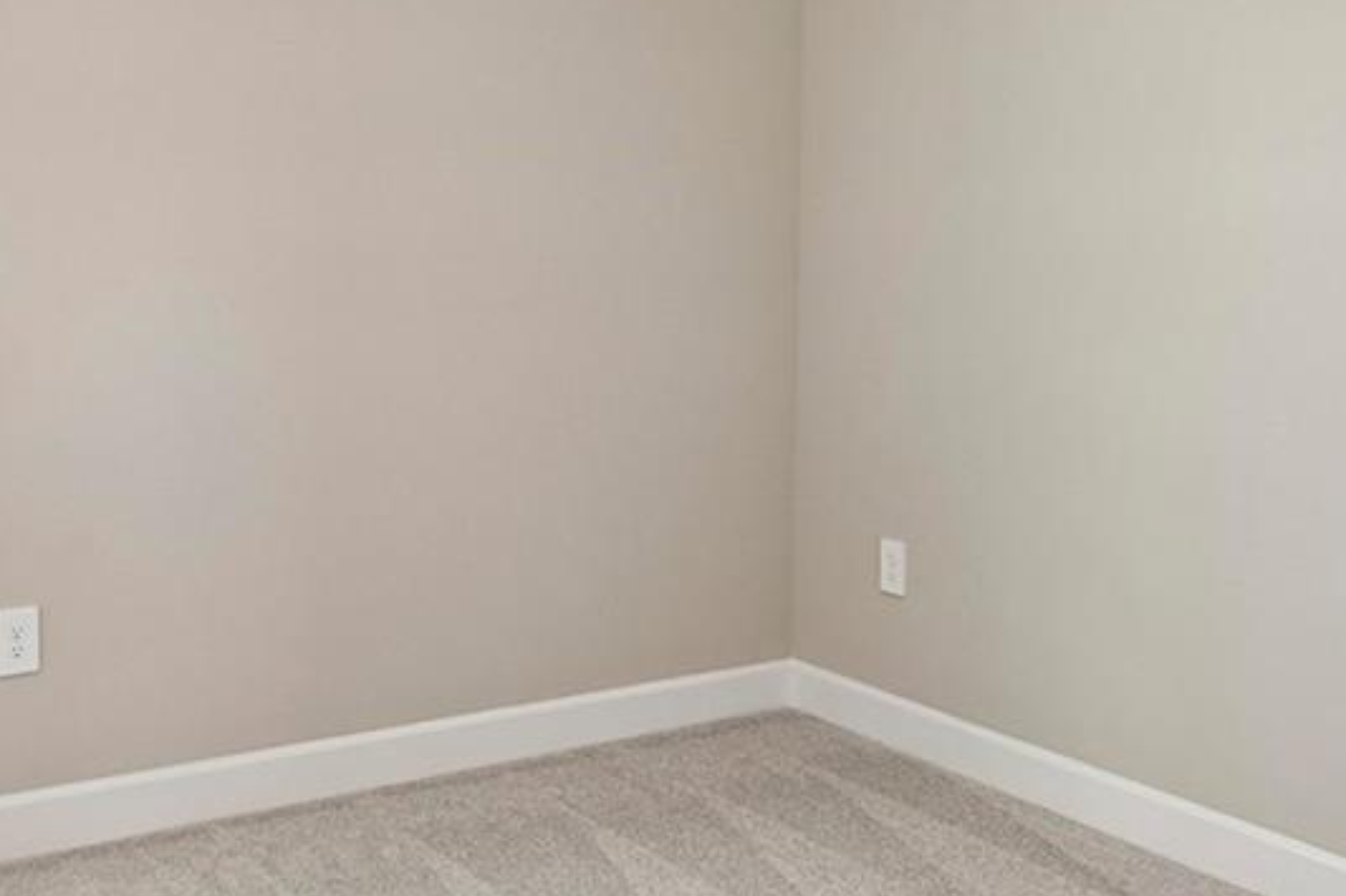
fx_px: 1570
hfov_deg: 46.4
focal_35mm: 42
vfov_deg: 31.1
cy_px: 184
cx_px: 639
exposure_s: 1/60
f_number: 8
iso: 400
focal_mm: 14
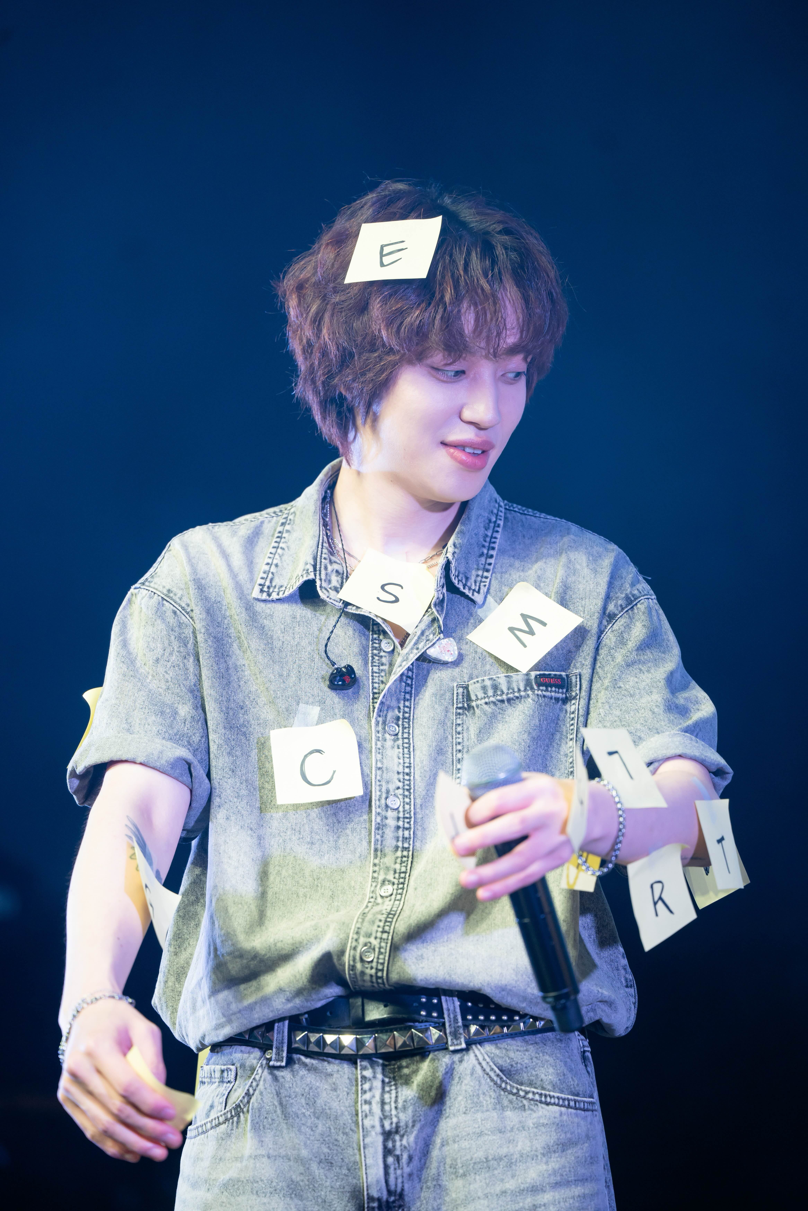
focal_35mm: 180
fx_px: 6060
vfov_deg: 11.4
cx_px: 404
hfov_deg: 7.6
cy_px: 606
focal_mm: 180
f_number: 2.8
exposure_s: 1/320
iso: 640
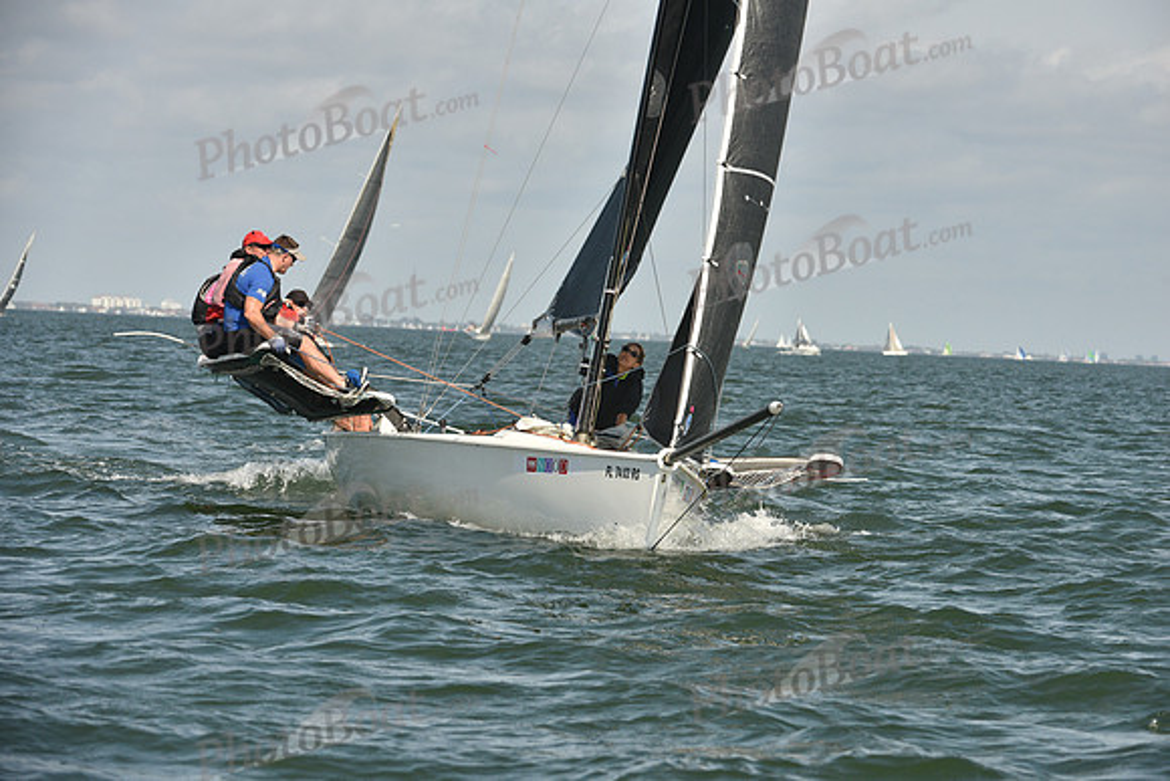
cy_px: 390
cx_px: 585
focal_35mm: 200
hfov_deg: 10.3
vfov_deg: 6.9
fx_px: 6501
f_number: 8
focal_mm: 200
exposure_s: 1/1250
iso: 400
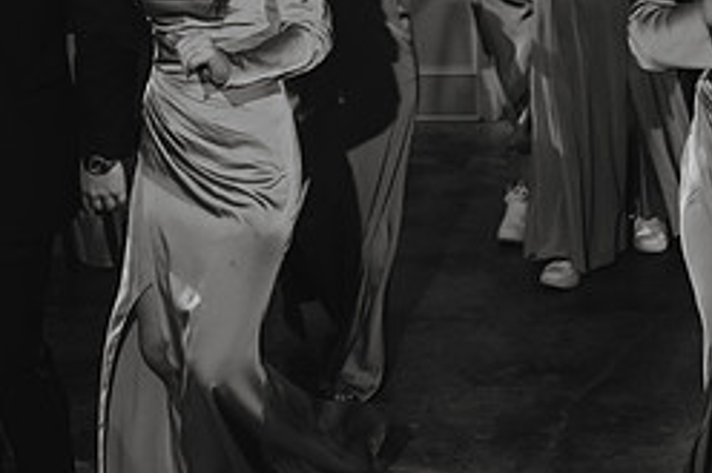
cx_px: 207
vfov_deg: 16.1
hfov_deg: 24.6
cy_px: -67
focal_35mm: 82
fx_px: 1621
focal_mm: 35
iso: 1600
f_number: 3.2
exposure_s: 1/125
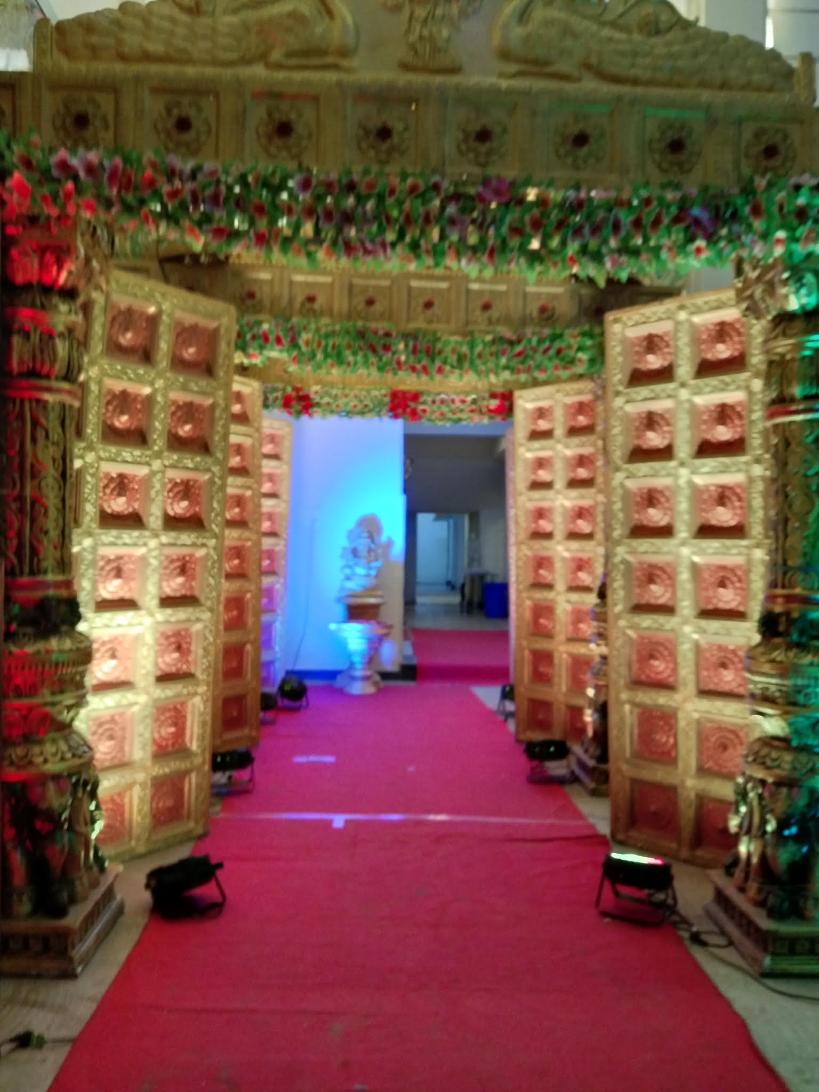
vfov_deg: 58.4
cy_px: 546
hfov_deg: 45.4
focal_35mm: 31
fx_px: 978
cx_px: 410
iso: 527
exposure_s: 1/23
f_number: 2.2
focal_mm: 3.69
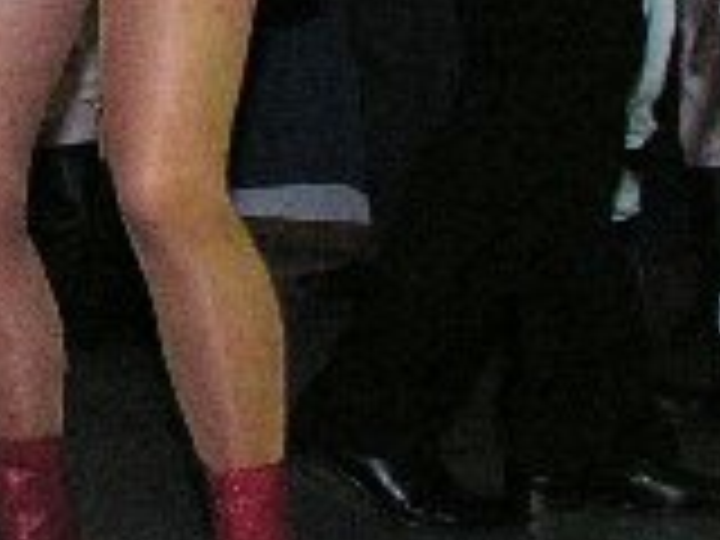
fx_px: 3640
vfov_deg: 8.3
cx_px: -670
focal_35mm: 175
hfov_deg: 10.5
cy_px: -320
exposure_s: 1/60.1
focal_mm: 8.9
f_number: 4
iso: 200
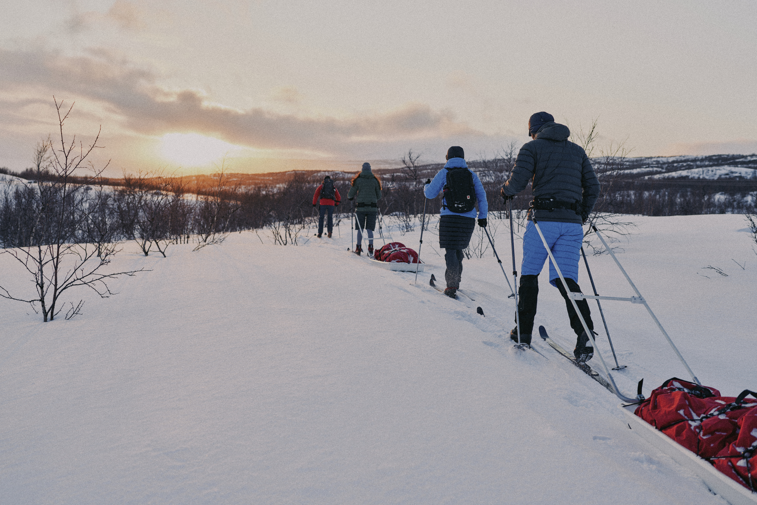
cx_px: 386
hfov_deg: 53.1
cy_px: 252
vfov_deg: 36.9
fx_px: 757
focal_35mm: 36
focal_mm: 35
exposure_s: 1/400
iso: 100
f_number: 2.8
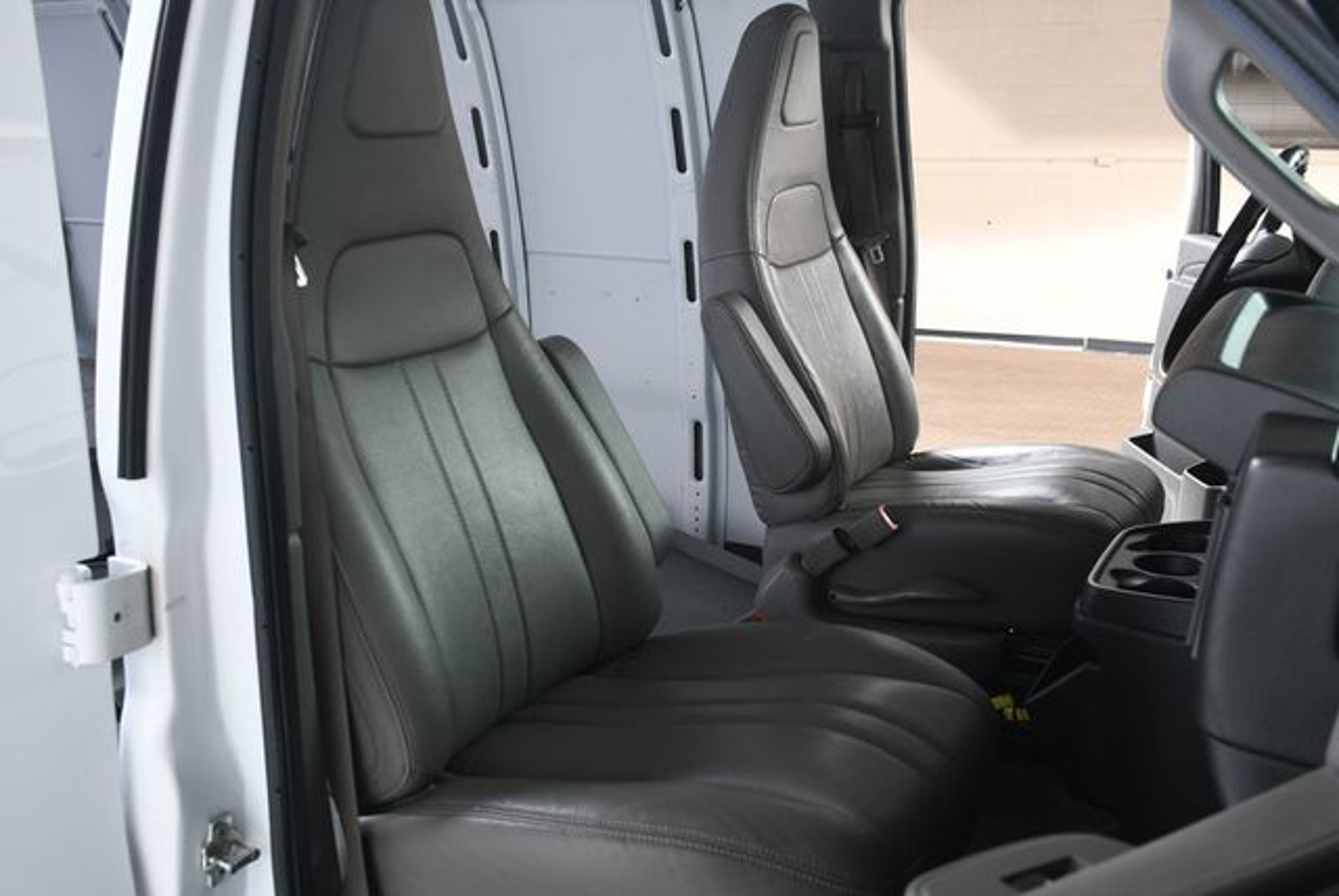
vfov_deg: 36.9
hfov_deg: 53.1
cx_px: 670
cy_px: 448
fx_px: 1340
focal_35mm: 36
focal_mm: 18
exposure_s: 1/160
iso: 100
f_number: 4
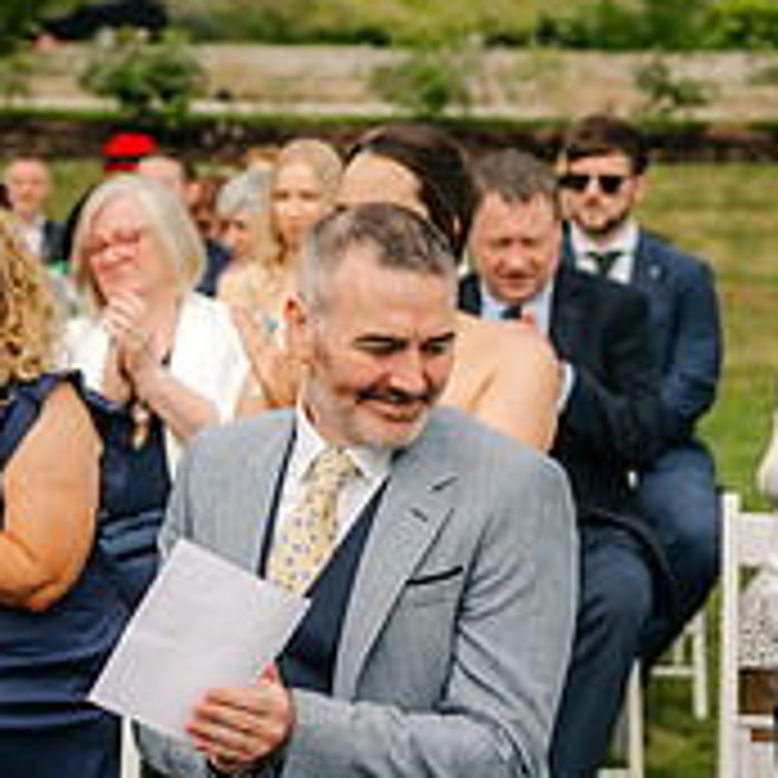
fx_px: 2543
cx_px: 256
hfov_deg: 17.4
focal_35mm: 100
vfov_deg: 17.4
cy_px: 371
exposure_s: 1/3200
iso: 100
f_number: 2
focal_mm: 35
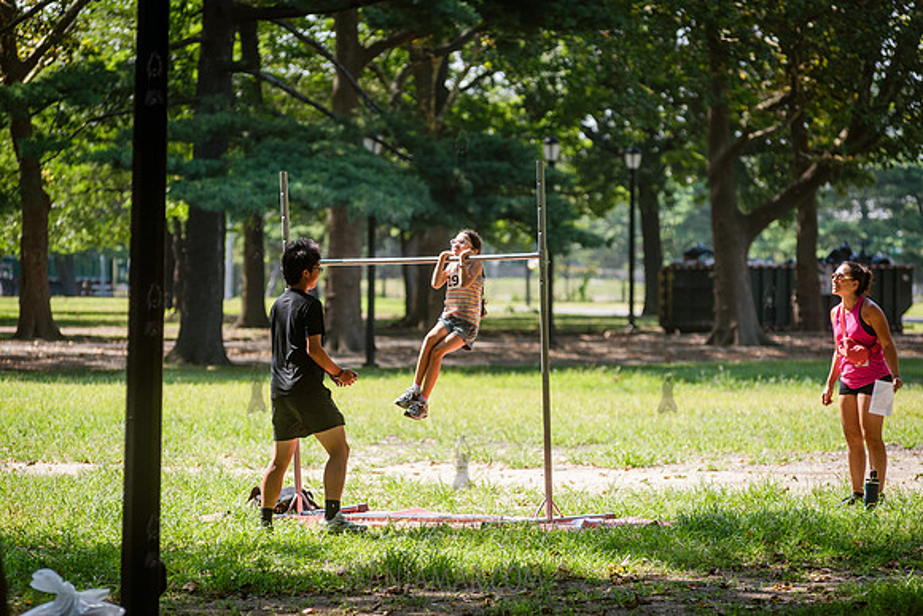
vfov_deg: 7.7
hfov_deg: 11.5
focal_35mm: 179
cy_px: 308
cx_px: 462
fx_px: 4585
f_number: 4
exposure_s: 1/2000
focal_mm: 170
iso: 500
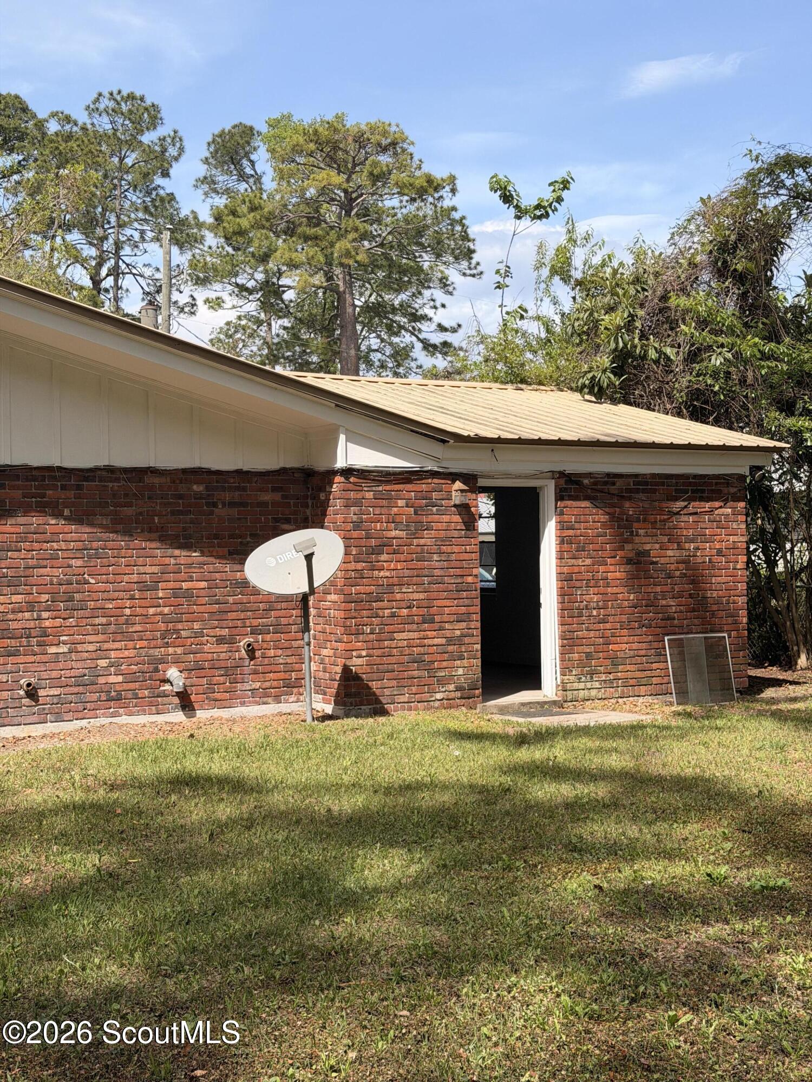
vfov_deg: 39.7
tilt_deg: -0.8
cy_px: 541
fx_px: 1501
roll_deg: +0.9
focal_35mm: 48
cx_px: 406
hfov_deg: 30.3
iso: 64
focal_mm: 6.76
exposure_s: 1/3378
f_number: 1.78
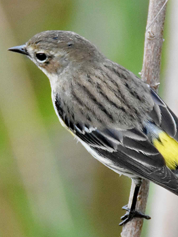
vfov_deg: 1.2
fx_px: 11730
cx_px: 99
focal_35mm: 1711
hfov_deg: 0.9
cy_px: 105
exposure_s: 1/3200
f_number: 7.1
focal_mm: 600
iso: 5000
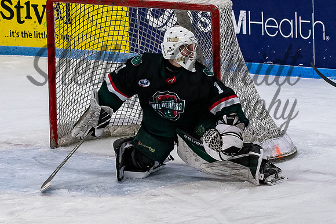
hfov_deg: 7.6
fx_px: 2519
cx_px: 161
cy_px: 127
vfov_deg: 5.1
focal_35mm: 270
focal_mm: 80
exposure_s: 1/800
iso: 1100
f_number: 3.5
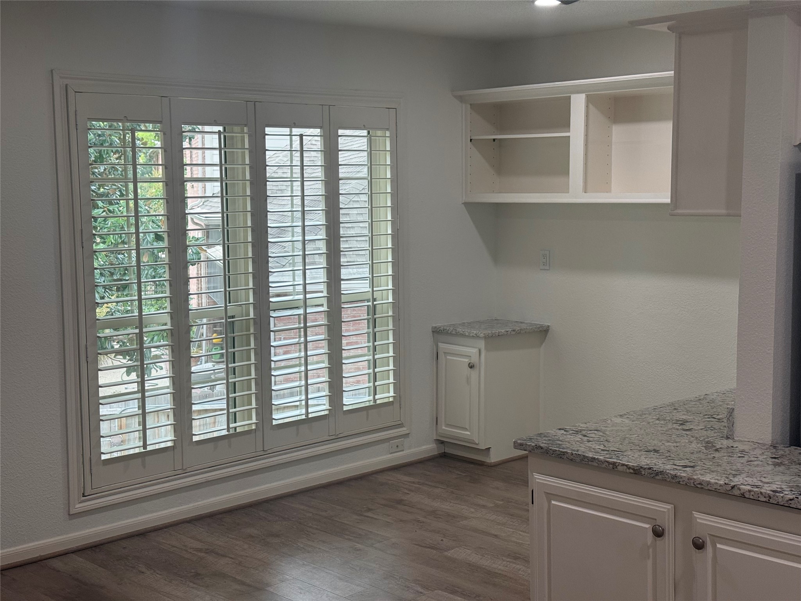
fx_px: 1111
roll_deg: +0.4
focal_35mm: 48
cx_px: 400
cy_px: 300
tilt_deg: -5.3
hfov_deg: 39.7
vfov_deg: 30.3
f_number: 1.78
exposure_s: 1/120
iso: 64
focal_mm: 6.76
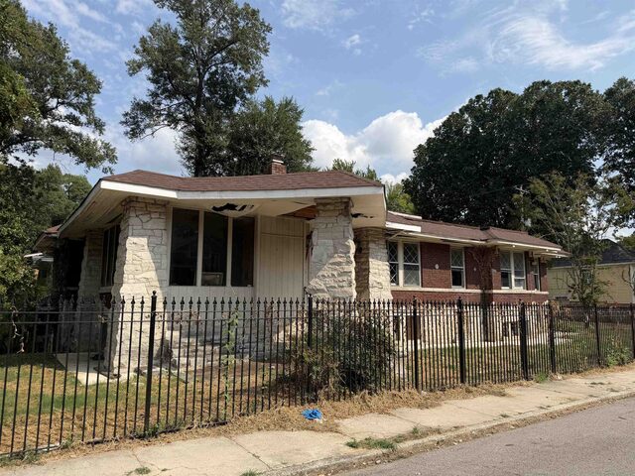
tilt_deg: +8.2
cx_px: 318
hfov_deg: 71.6
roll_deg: +0.3
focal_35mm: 24
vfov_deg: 56.8
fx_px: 440
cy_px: 238
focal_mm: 6.76
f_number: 1.78
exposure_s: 1/4975
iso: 80
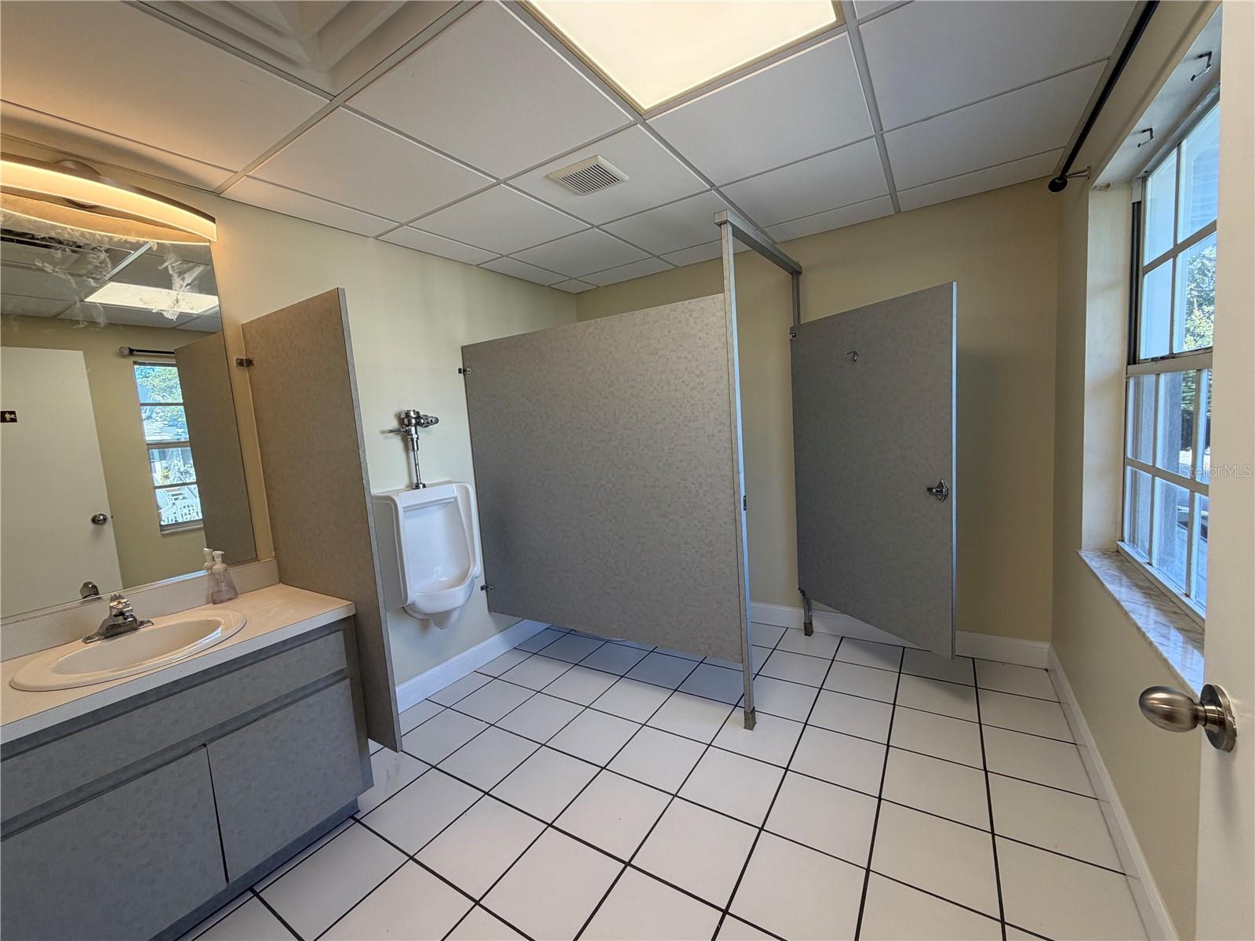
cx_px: 628
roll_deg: +4.0
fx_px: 508
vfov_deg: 85.7
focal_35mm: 14
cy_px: 470
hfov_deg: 102.1
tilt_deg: -5.9
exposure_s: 1/120
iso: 80
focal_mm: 2.22
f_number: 2.2
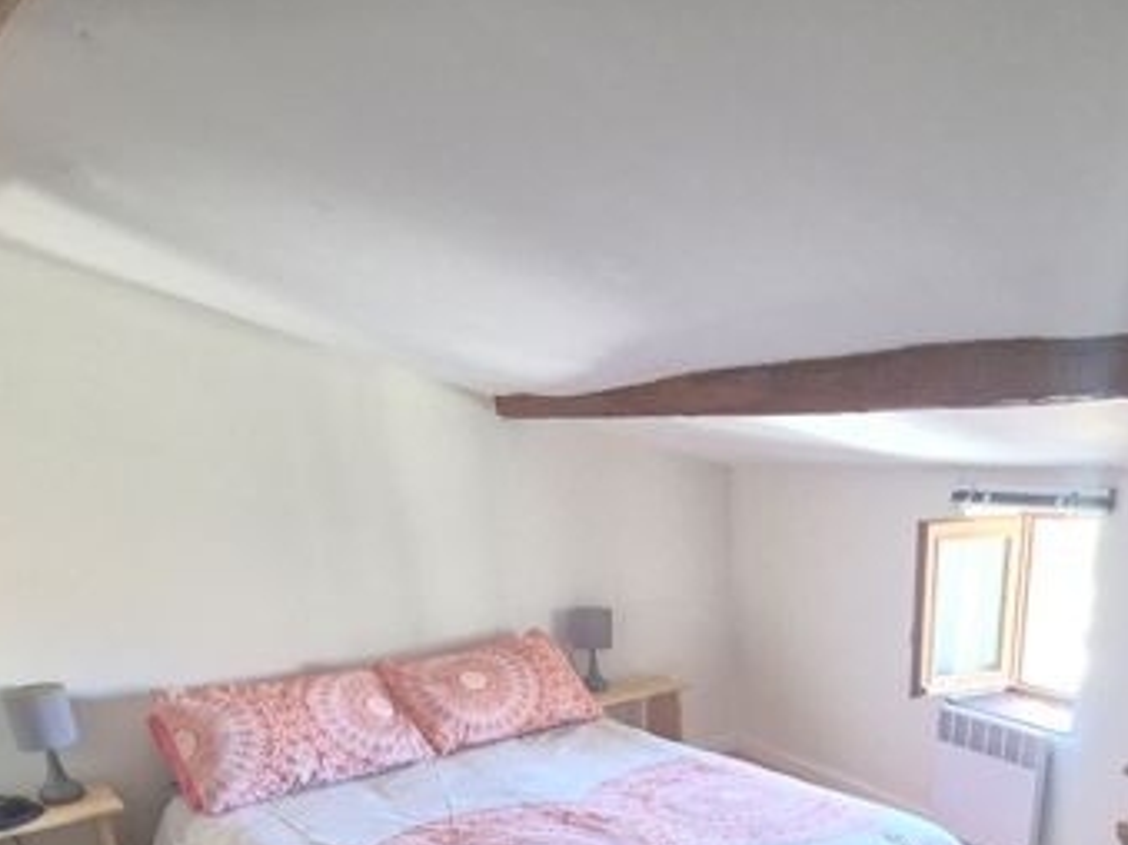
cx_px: 710
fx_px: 880
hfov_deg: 64.3
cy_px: 808
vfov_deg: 45.0
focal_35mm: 27
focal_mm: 2.2
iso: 1600
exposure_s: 1/25
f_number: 2.2
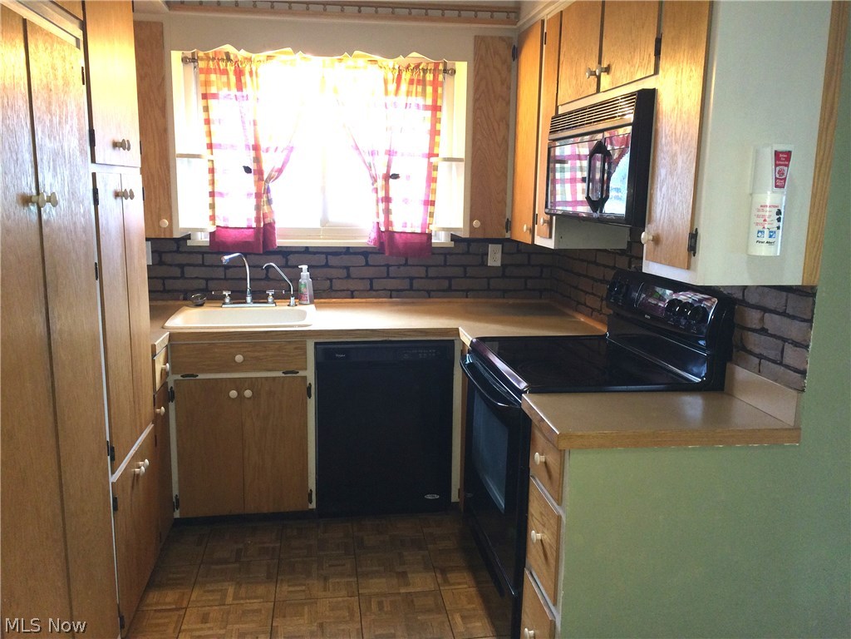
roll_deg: -0.1
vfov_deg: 48.2
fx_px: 713
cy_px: 320
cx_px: 426
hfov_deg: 61.7
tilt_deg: -9.6
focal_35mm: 29
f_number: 2.2
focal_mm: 4.15
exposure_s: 1/30
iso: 125
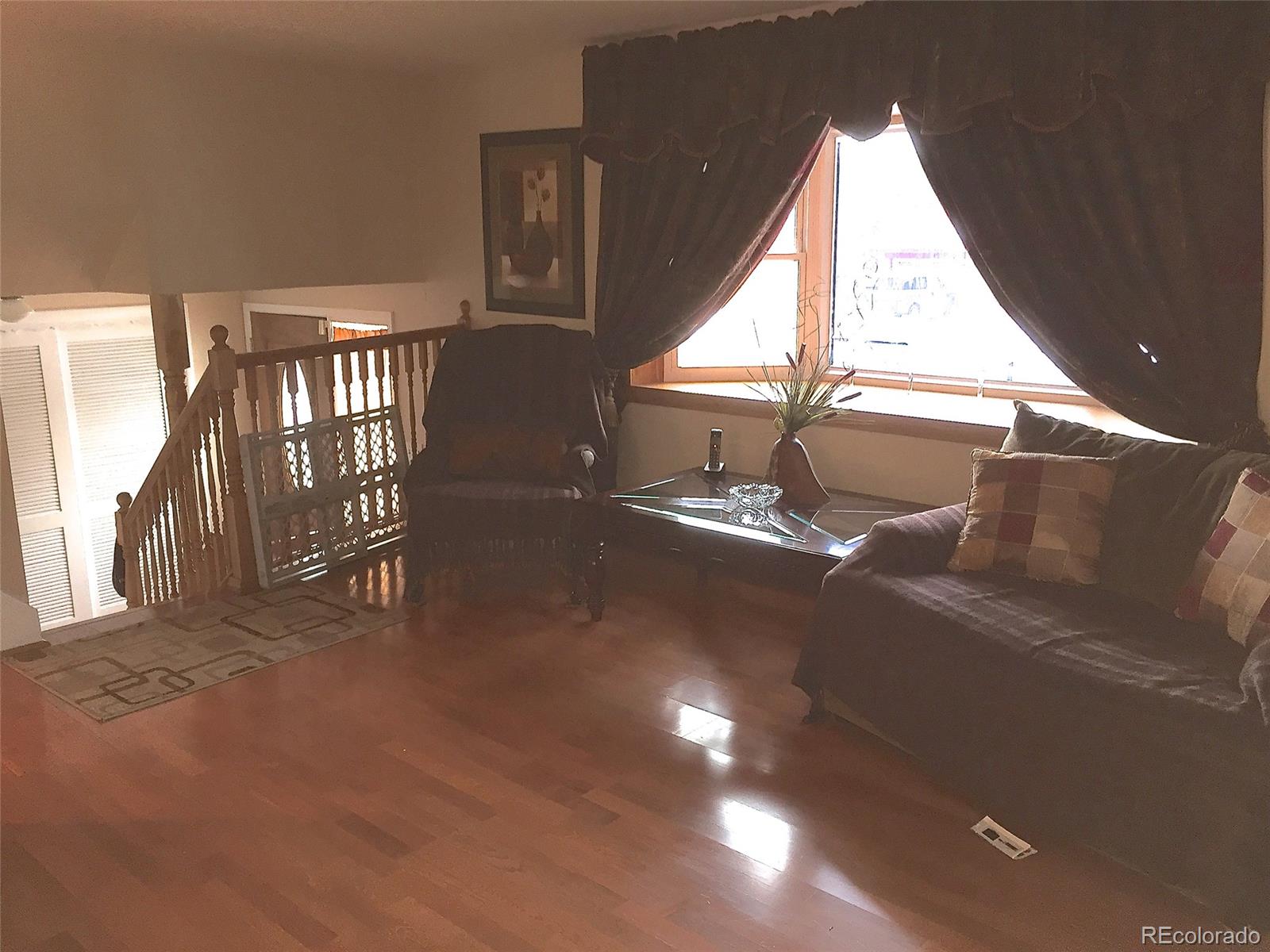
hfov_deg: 61.7
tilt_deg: -14.0
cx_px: 635
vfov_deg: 48.2
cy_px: 476
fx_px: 1064
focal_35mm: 29
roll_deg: +0.6
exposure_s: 1/30
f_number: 2.2
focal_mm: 4.15
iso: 160
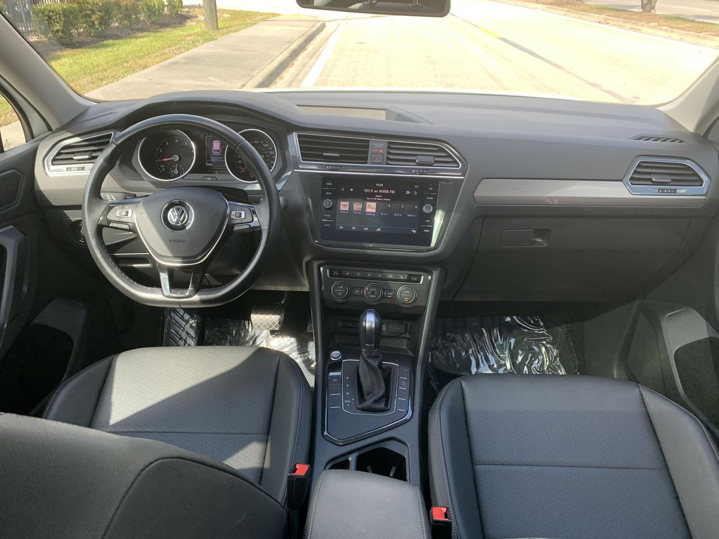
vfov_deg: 53.1
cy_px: 270
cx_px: 360
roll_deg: -1.5
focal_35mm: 26
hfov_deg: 67.3
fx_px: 540
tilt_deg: -27.6
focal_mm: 4.25
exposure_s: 1/123
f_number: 1.8
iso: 25
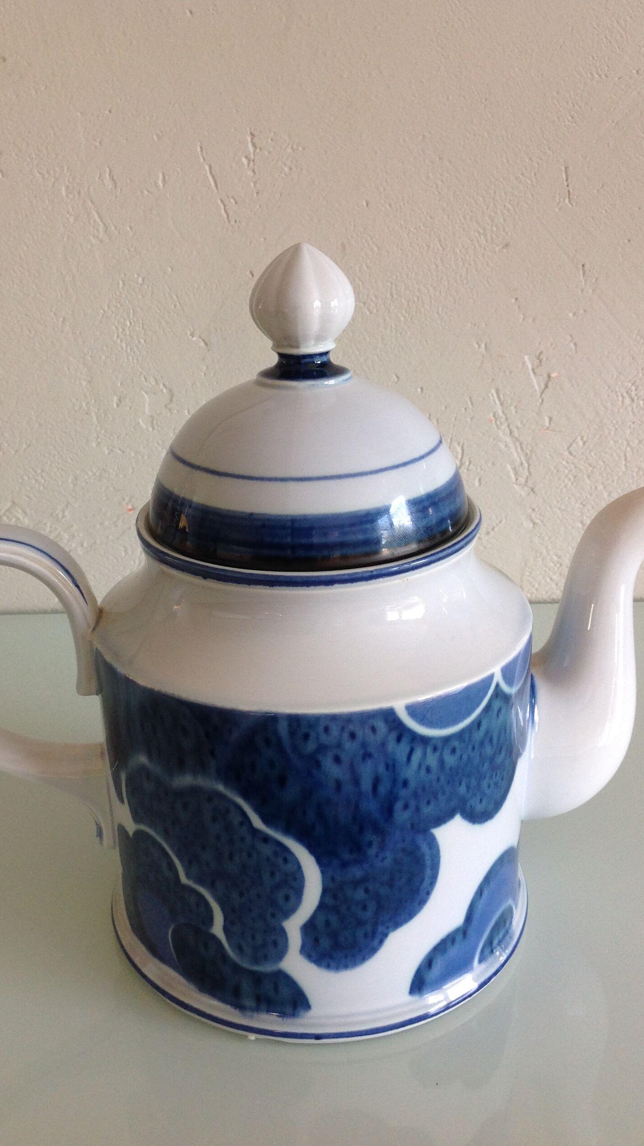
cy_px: 564
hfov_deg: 30.4
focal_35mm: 39
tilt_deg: -22.0
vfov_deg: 51.6
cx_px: 281
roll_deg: +3.5
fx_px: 1184
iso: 80
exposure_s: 1/120
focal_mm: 4.28
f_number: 2.4
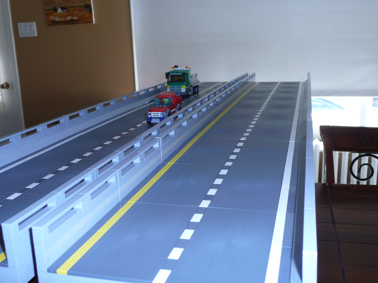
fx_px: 437
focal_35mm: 40
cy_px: 142
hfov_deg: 46.8
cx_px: 189
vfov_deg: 36.0
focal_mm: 6.5
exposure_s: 1/30
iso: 100
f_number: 3.9
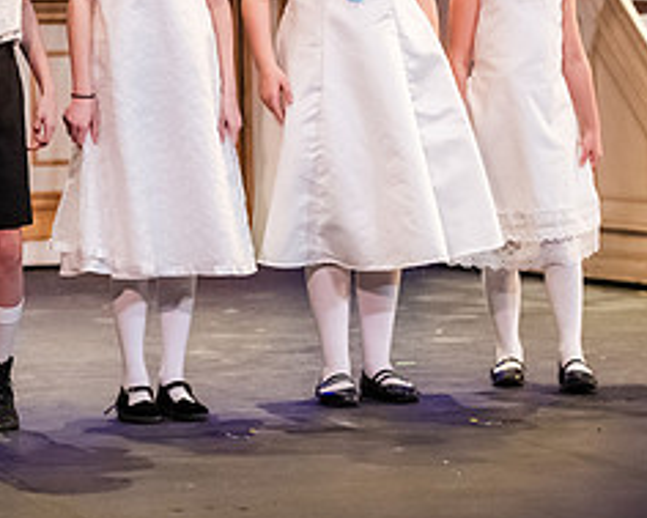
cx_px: 41
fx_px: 3621
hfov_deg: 10.2
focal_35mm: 189
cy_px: 15
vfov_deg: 8.1
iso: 5000
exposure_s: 1/320
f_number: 3.2
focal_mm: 82
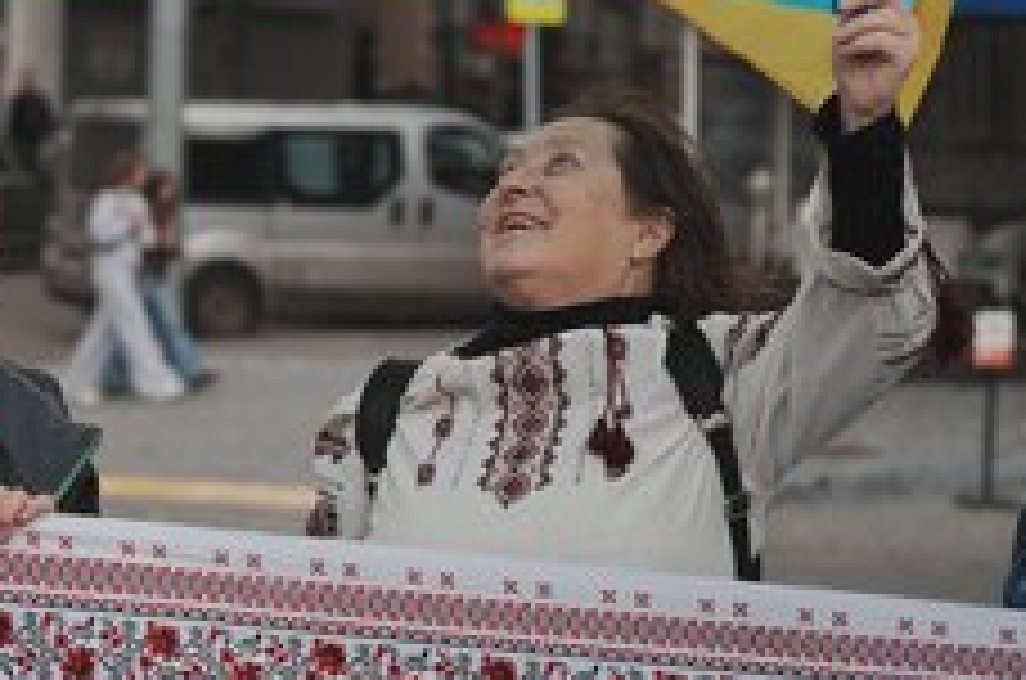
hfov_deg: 10.9
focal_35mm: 188
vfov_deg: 7.3
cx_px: 184
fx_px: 5347
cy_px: 266
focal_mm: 107
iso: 100
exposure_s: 1/400
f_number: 5.6
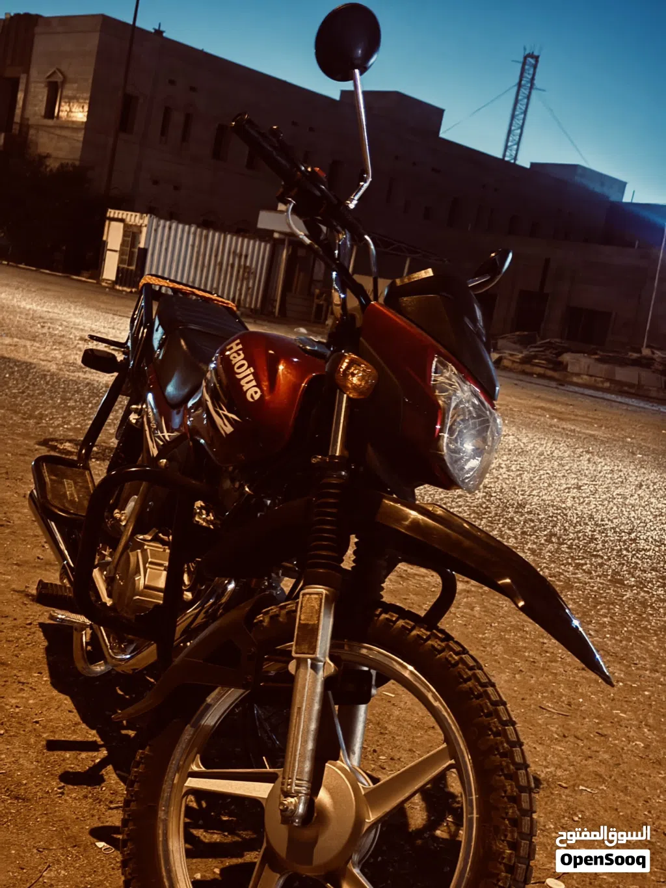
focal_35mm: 48
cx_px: 333
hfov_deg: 30.3
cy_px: 444
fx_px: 1231
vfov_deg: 39.7
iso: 500
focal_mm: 6.76
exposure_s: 1/2
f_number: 1.78
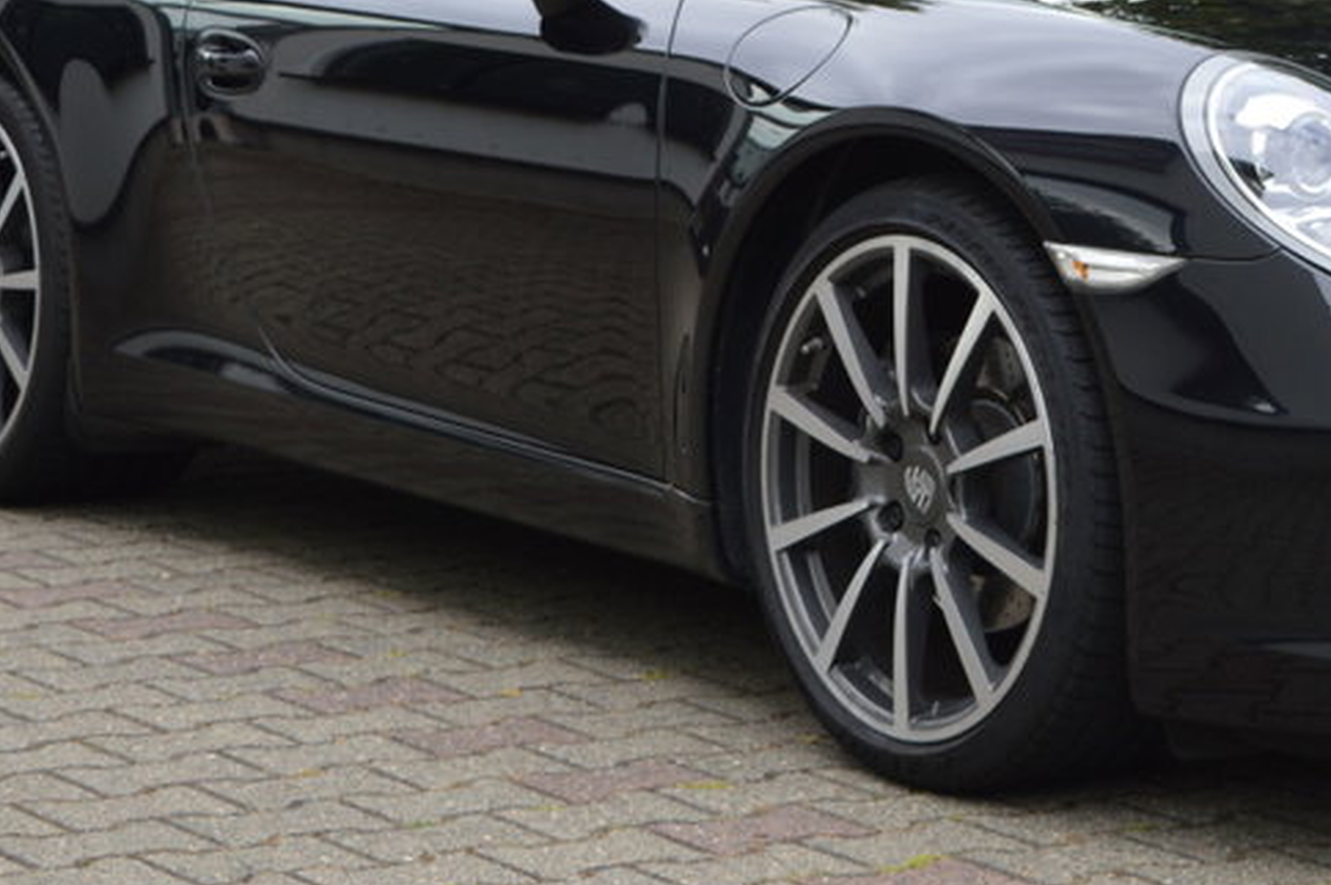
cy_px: 164
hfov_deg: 18.2
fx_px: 4103
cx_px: 1138
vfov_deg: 12.3
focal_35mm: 111
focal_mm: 35
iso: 100
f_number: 6.3
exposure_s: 1/160
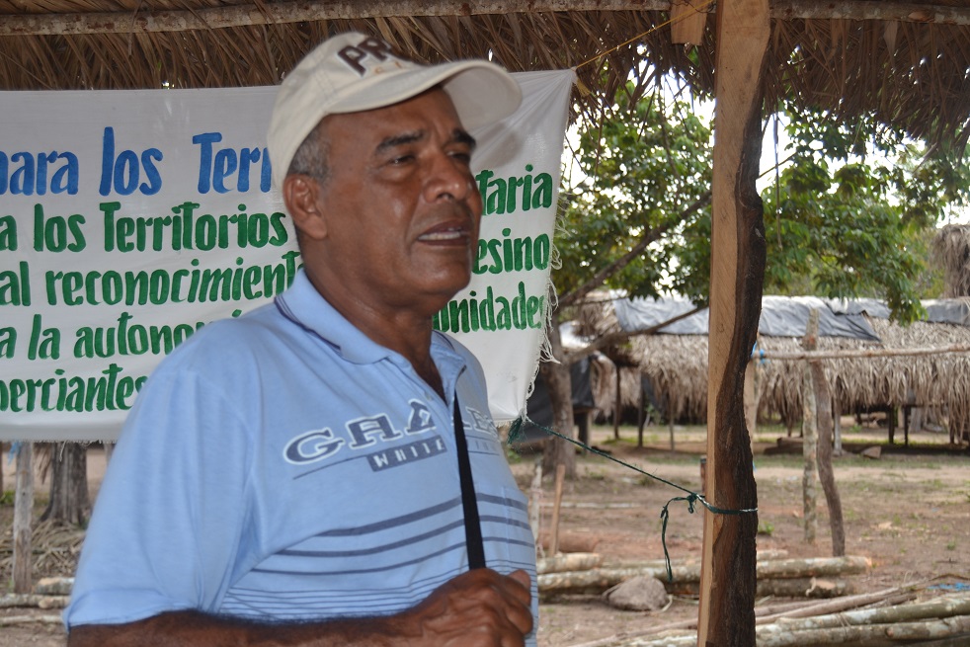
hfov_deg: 38.9
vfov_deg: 26.5
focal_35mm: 51
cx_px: 485
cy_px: 324
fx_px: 1374
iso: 125
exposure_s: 1/125
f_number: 4.5
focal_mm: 34
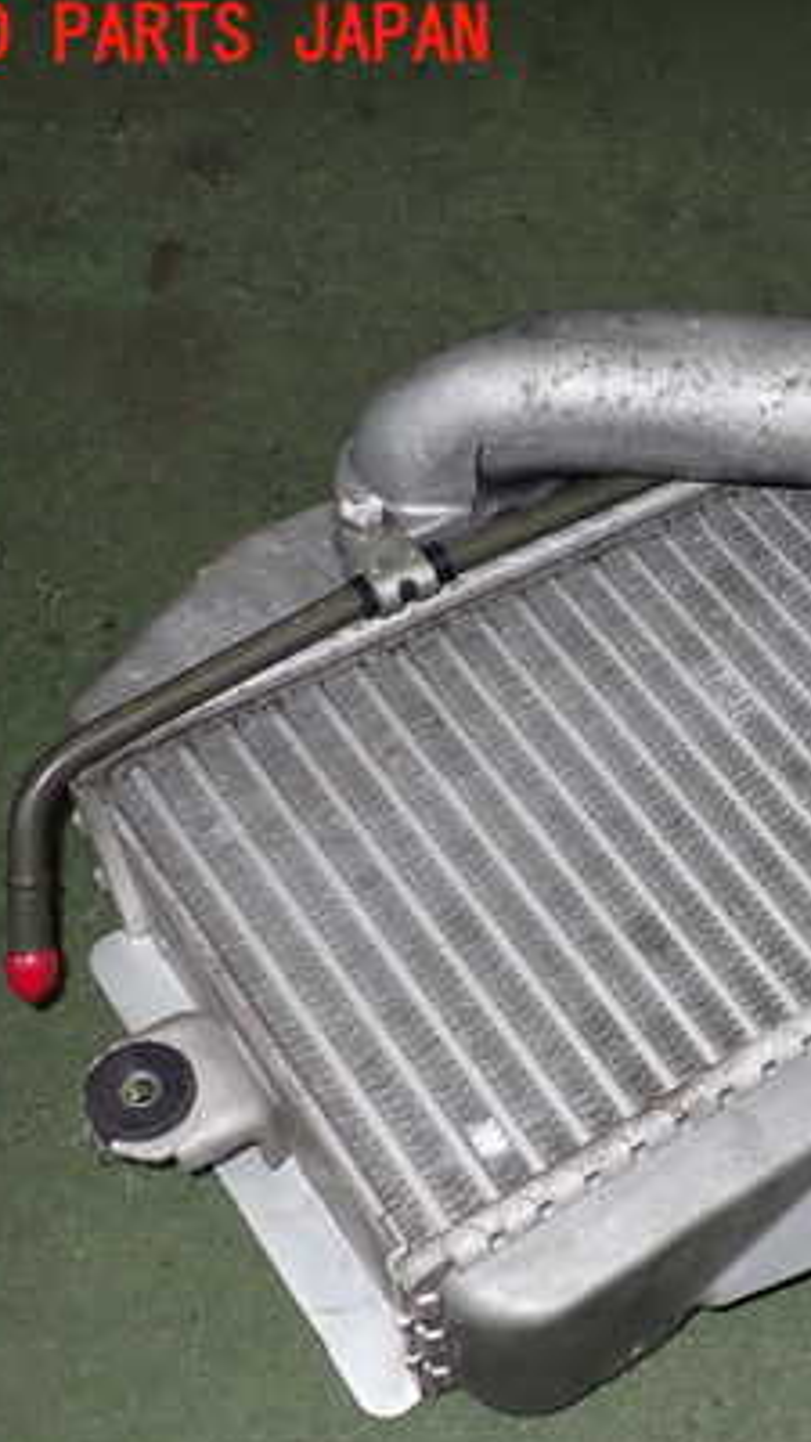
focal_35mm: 49
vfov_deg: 42.0
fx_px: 1873
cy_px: 804
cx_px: 916
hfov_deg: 22.9
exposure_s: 1/30
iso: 160
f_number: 6.3
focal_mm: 5.4
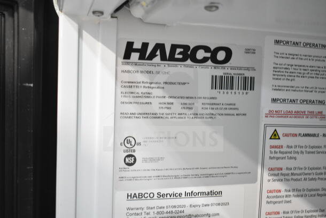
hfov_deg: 47.9
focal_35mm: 40
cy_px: 109
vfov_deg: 33.0
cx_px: 163
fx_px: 367
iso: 2500
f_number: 4
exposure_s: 1/40
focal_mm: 27
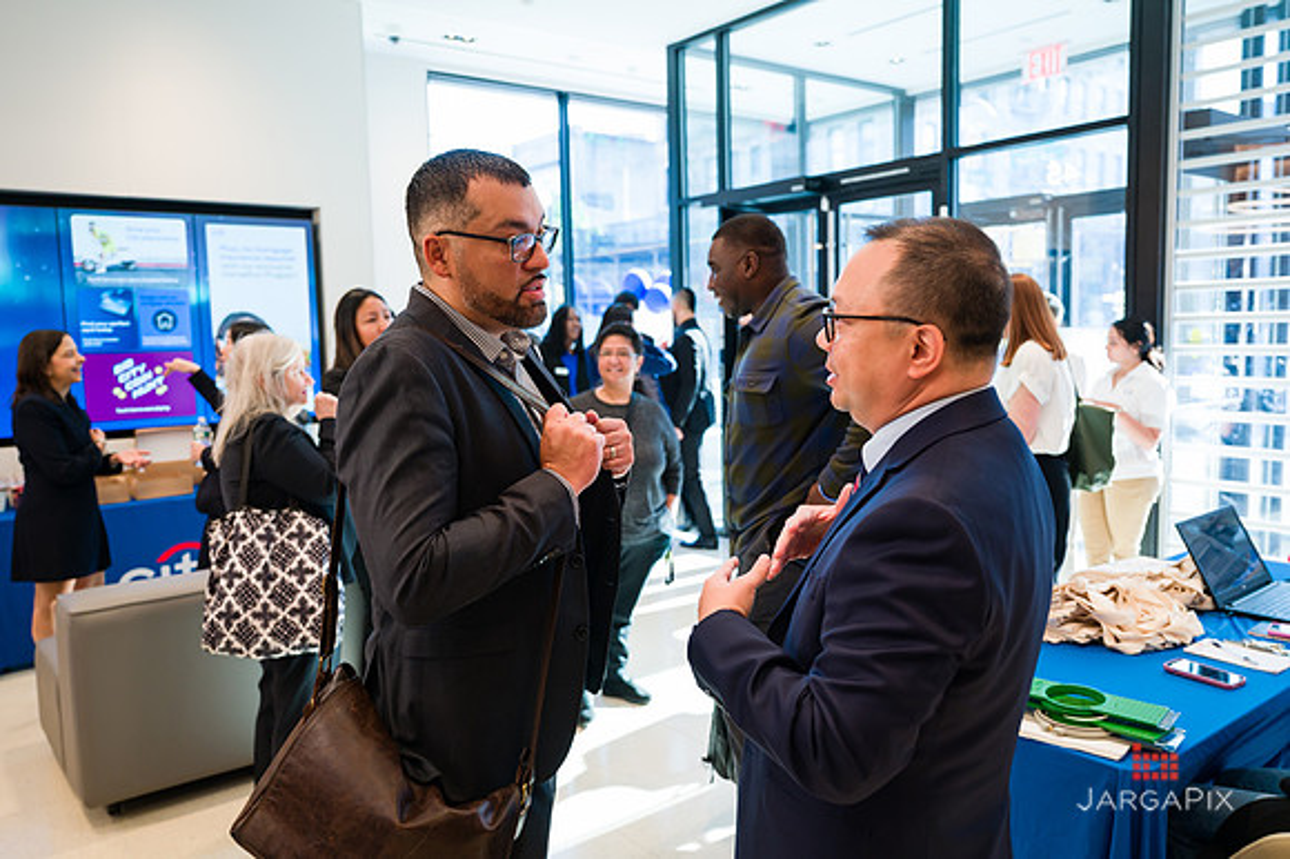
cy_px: 430
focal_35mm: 28
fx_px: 996
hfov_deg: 65.8
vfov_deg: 46.6
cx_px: 645
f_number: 3.2
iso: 500
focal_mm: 27.5
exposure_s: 1/200
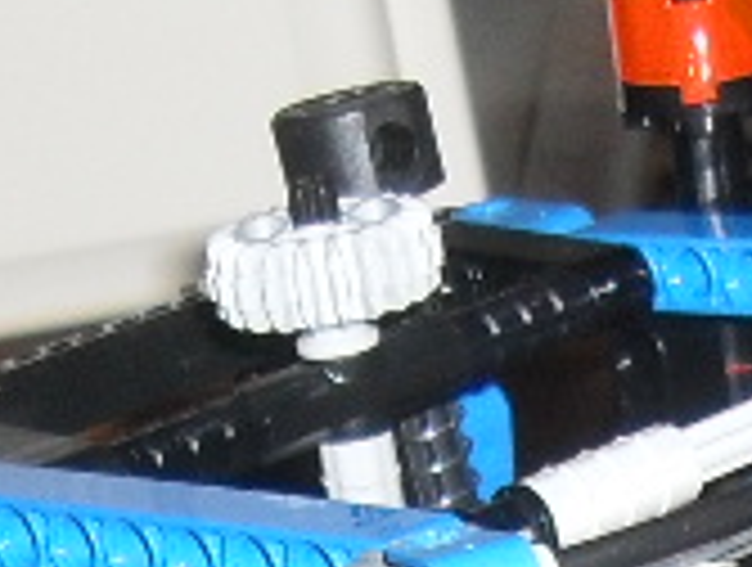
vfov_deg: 6.4
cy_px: 1634
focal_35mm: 214
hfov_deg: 9.0
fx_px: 4659
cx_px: 1099
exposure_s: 1/45
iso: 200
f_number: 3.2
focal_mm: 6.3
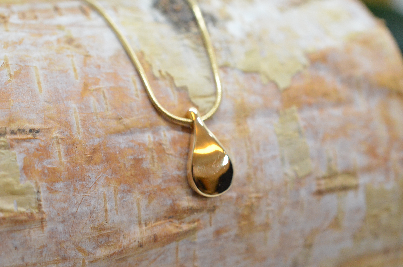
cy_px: 134
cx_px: 202
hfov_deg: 33.5
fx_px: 670
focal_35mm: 60
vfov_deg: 22.5
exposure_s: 1/1000
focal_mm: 40
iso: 3200
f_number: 5.6
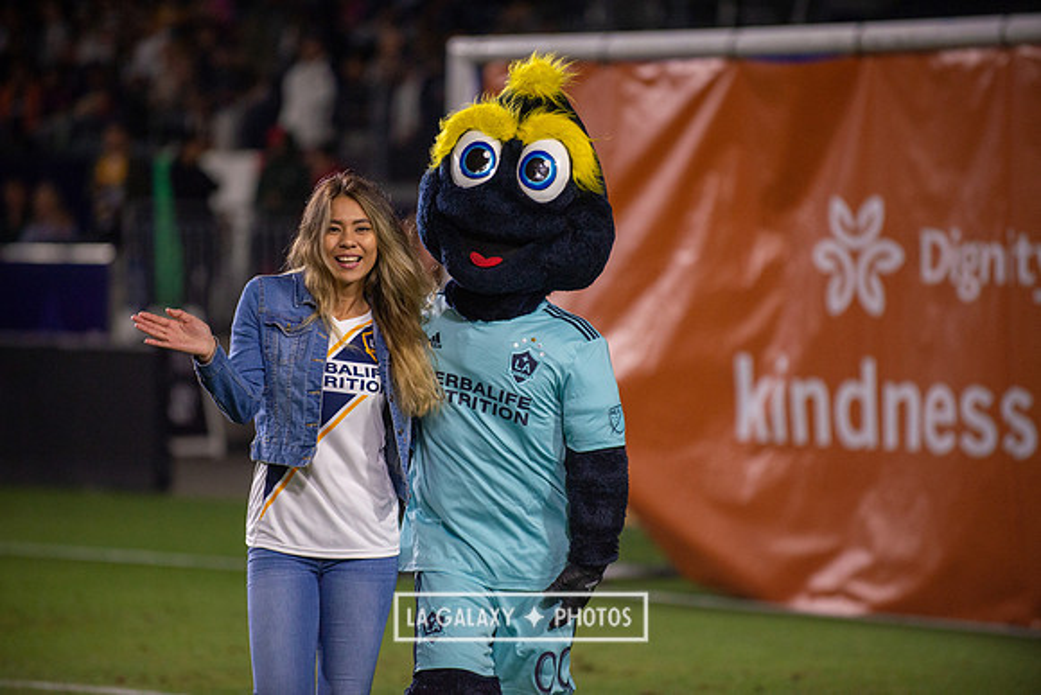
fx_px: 5784
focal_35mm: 200
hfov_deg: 10.3
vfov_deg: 6.9
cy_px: 348
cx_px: 520
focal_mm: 200
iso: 1600
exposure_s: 1/2500
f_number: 2.8
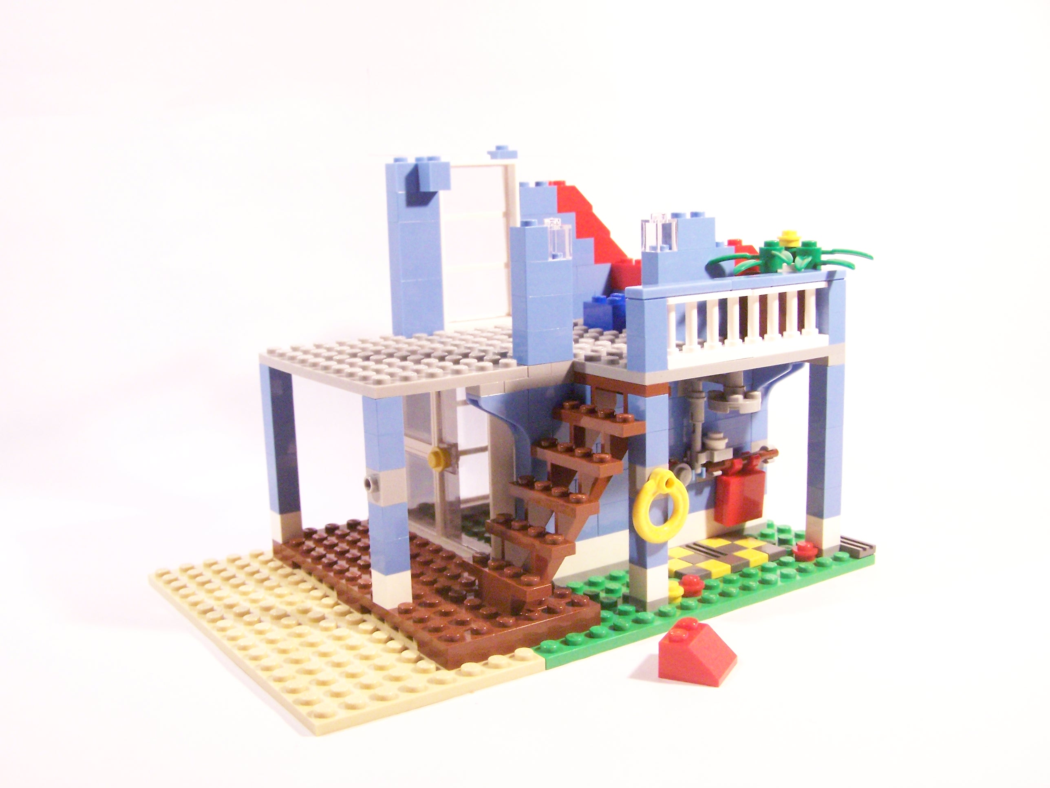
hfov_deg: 49.0
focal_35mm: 38
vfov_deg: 37.7
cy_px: 394
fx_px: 1153
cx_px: 525
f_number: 3.6
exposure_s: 1/30
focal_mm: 6.3
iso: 400
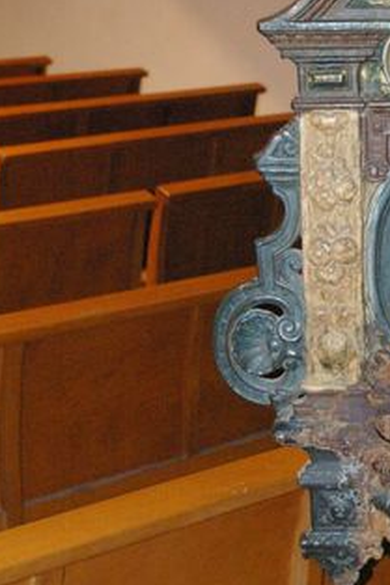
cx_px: 426
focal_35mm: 87
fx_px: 1415
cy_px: 227
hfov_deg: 15.3
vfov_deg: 23.3
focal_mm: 26
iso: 3200
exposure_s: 1/45
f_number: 5.6
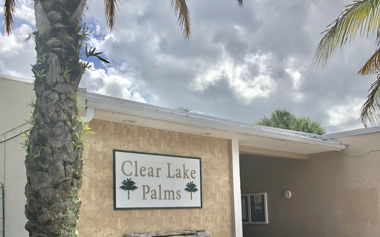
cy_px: 182
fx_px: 414
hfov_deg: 49.3
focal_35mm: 40
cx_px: 189
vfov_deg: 31.3
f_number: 1.8
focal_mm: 3.99
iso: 20
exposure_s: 1/2558
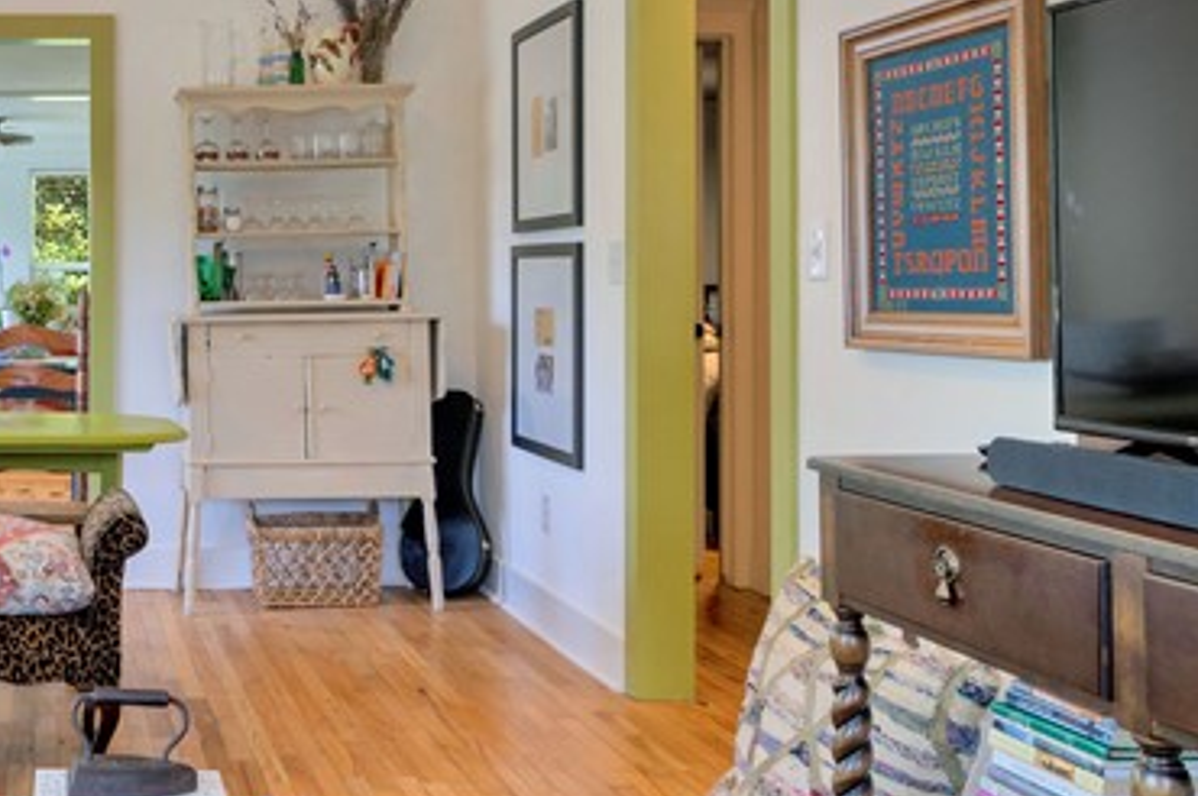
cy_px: 285
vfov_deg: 28.5
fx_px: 1563
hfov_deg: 37.6
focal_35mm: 47
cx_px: 10
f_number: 6.3
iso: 100
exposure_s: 1/40
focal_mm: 16
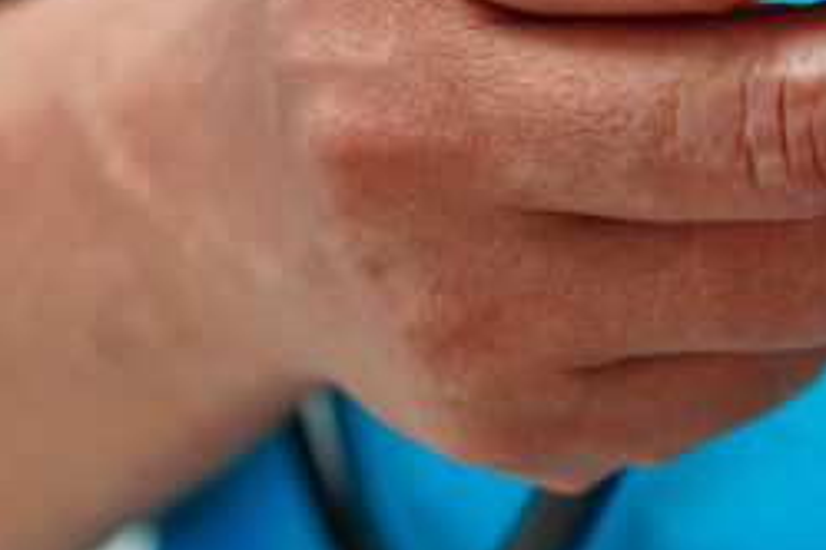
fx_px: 4726
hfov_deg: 9.7
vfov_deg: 6.6
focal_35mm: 206
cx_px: 1158
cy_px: -58
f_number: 2.5
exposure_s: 1/60
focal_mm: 50
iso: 100
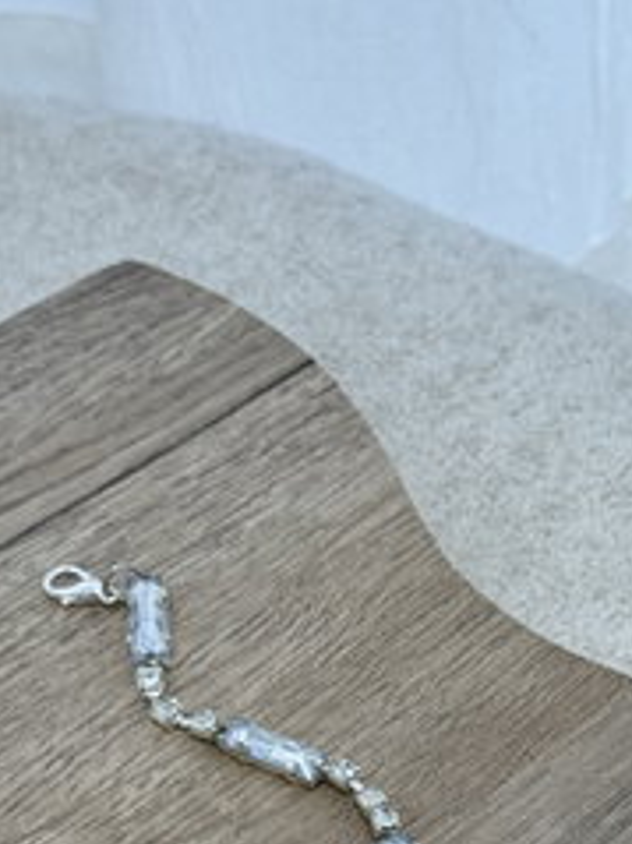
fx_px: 2607
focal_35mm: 107
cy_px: 655
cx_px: 526
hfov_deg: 13.7
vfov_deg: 18.2
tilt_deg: -51.5
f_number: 1.78
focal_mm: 6.76
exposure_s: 1/50
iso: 125
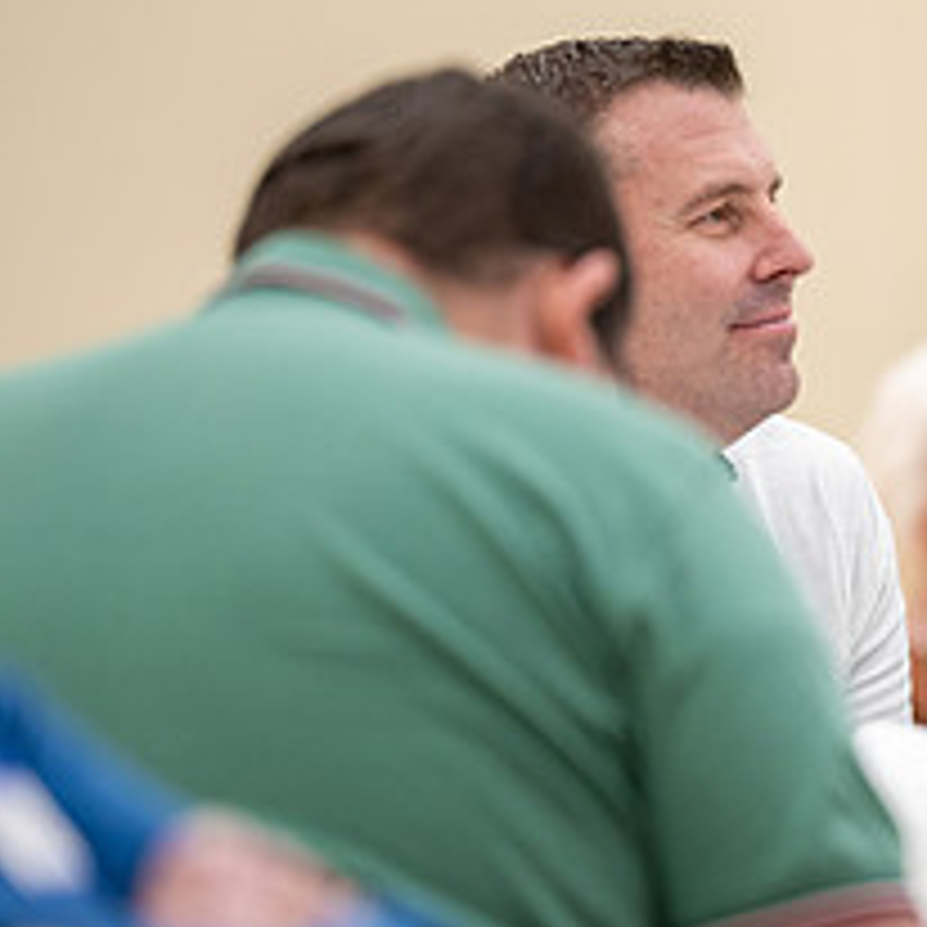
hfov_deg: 3.7
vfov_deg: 3.7
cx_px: 1269
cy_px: 524
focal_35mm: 478
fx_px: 14482
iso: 1250
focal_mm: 200
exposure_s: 1/160
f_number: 2.8
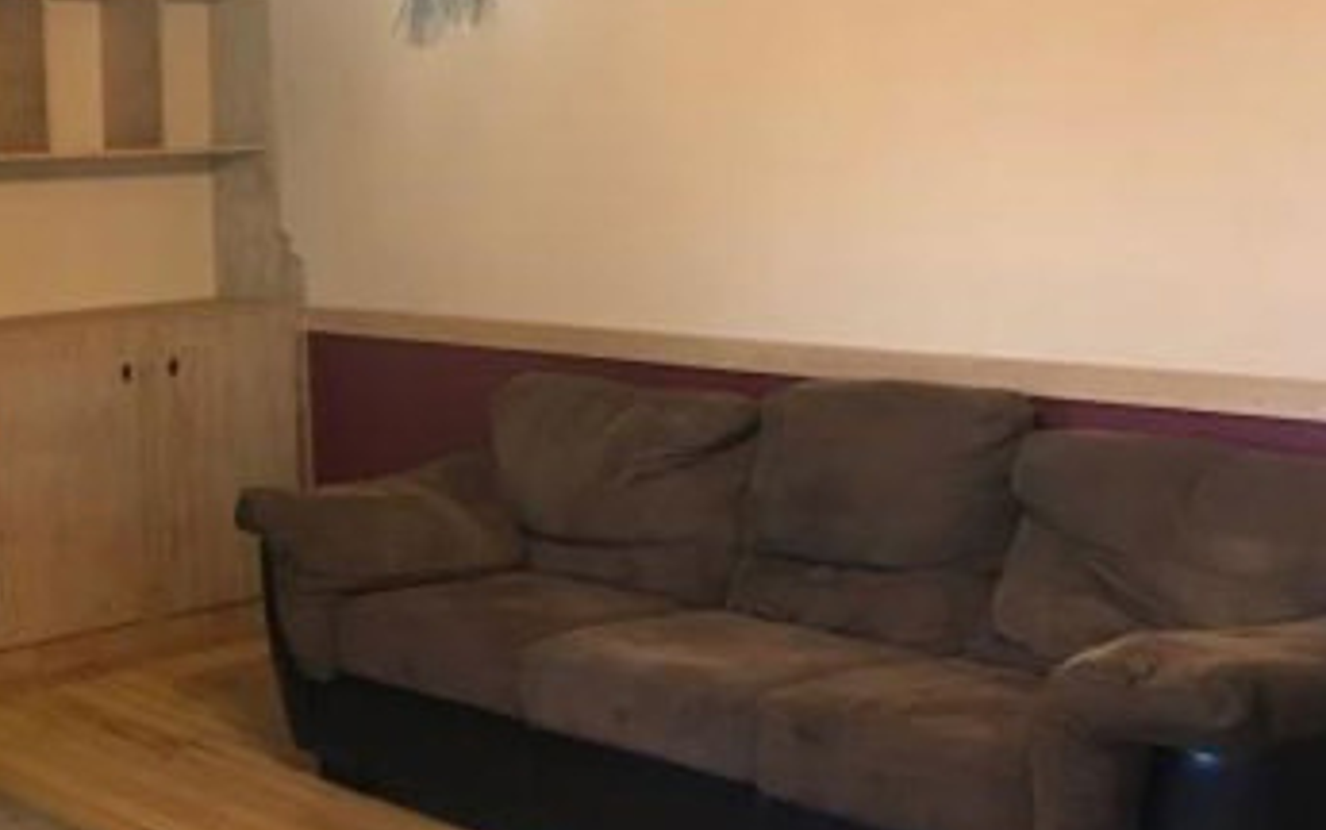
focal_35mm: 55
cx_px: 111
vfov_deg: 23.5
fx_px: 1989
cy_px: 315
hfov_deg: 34.6
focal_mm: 3.99
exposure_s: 1/12
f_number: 1.8
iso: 100
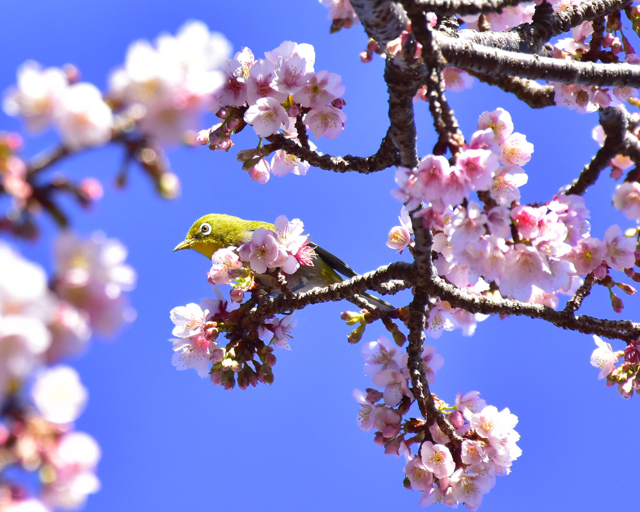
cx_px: 314
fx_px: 4508
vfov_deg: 6.5
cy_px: 257
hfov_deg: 8.1
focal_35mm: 238
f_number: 6.3
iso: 640
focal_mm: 140
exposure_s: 1/800
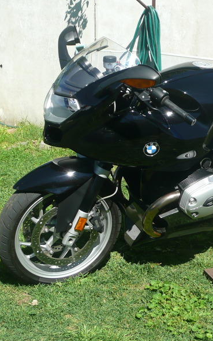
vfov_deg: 29.8
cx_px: 199
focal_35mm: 69
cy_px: 169
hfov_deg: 18.5
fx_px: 641
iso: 100
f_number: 4.2
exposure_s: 1/500
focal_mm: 7.8
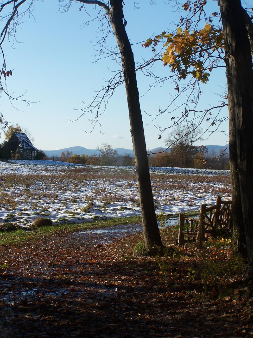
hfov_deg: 18.7
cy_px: 166
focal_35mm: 79
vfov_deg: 24.7
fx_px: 770
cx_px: 122
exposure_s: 1/640
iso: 80
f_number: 4.5
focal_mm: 12.4
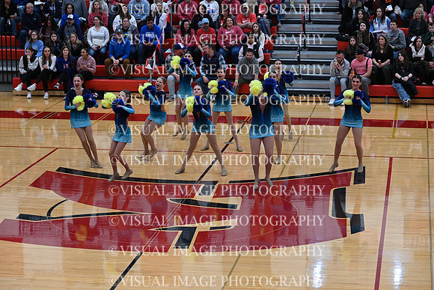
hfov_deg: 20.0
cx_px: 217
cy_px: 145
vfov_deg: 13.4
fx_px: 1230
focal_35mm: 102
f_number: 4
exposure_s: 1/400
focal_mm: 102
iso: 4000
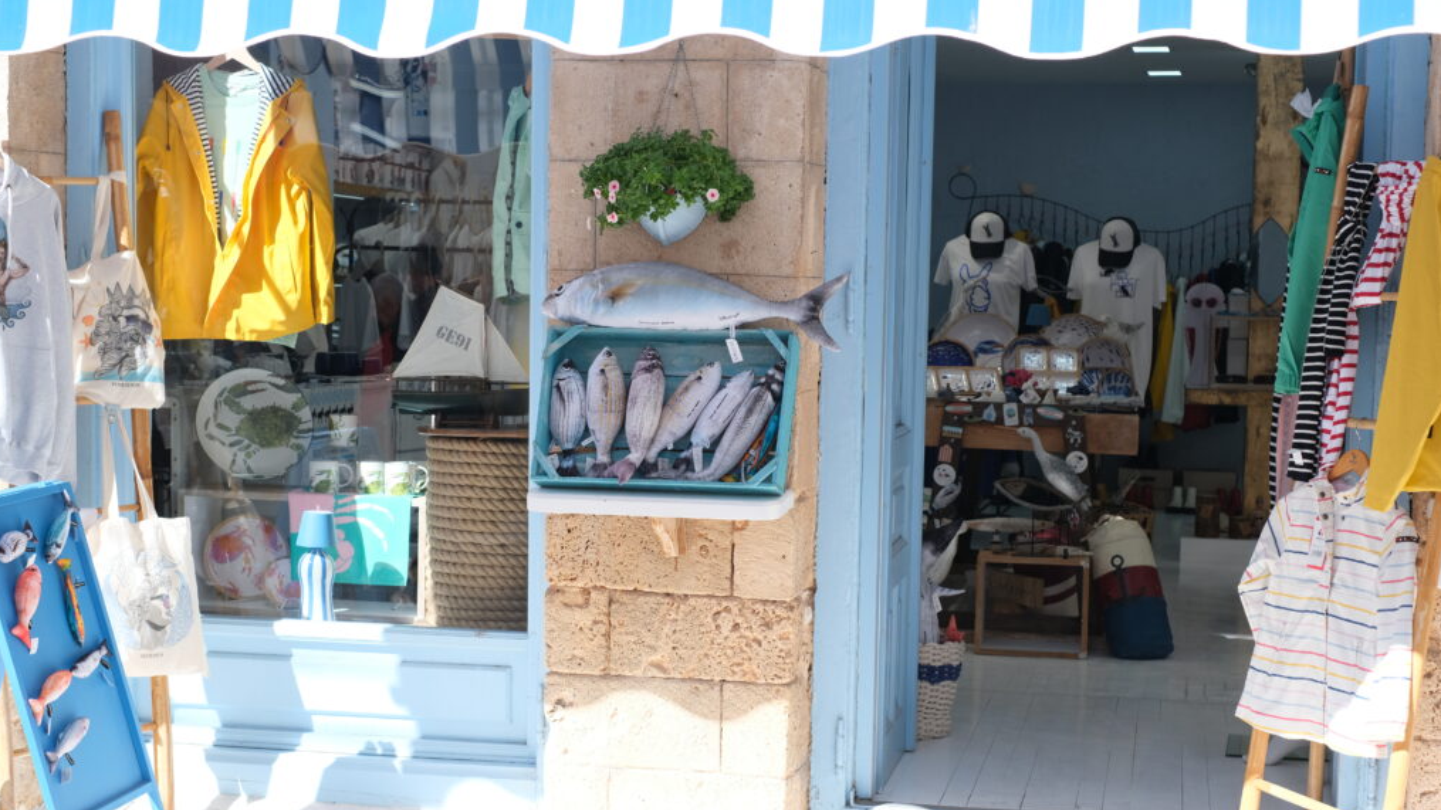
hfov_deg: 37.2
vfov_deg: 21.4
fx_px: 2140
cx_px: 720
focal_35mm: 56
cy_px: 457
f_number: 4
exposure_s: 1/500
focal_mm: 35
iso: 320
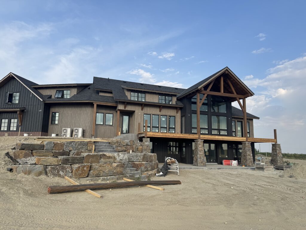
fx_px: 212
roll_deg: -1.1
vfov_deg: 56.8
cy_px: 115
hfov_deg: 71.6
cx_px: 153
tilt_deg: +10.2
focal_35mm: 24
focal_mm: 6.76
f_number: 1.78
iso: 80
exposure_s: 1/2710
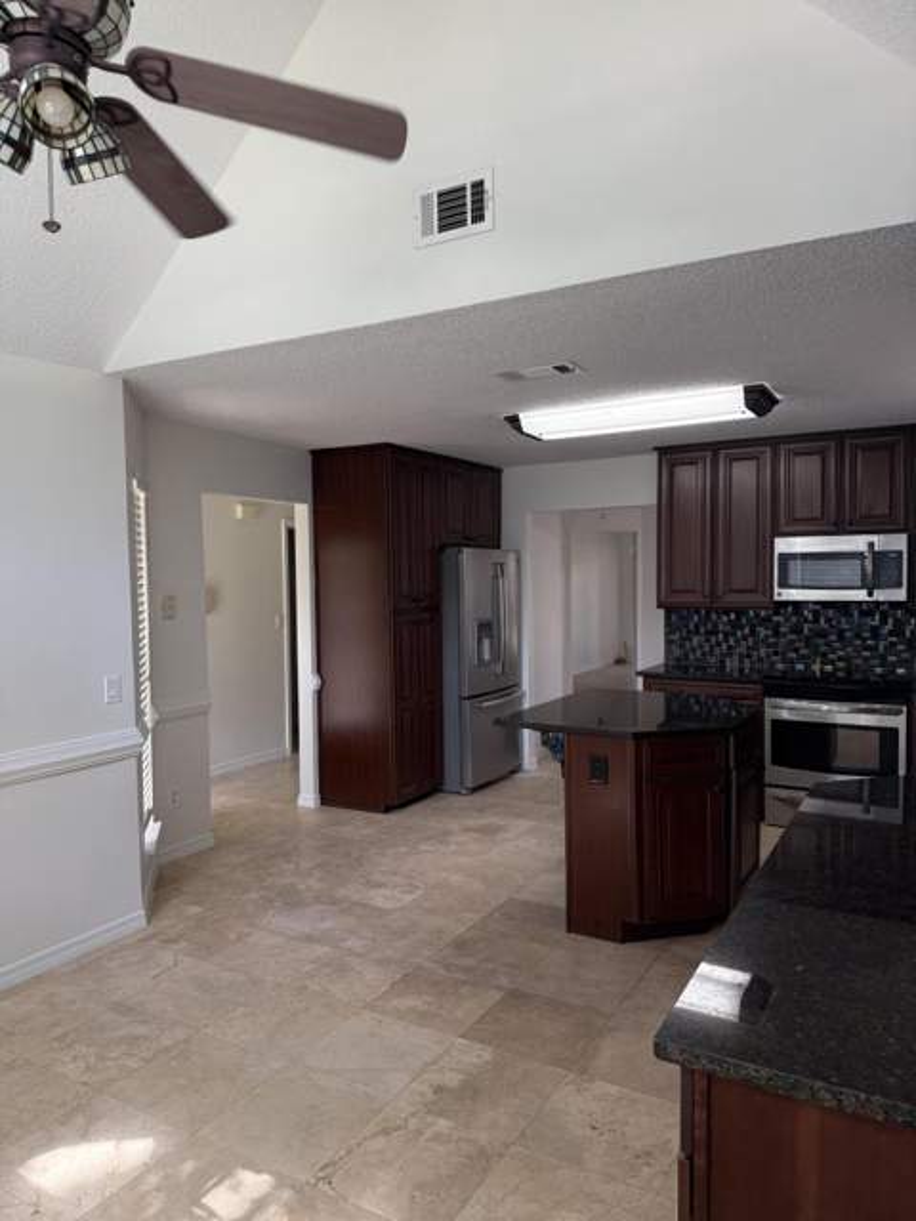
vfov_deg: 71.6
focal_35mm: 24
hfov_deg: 56.8
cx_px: 458
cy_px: 610
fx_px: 847
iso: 200
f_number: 1.78
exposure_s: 1/153
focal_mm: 6.76
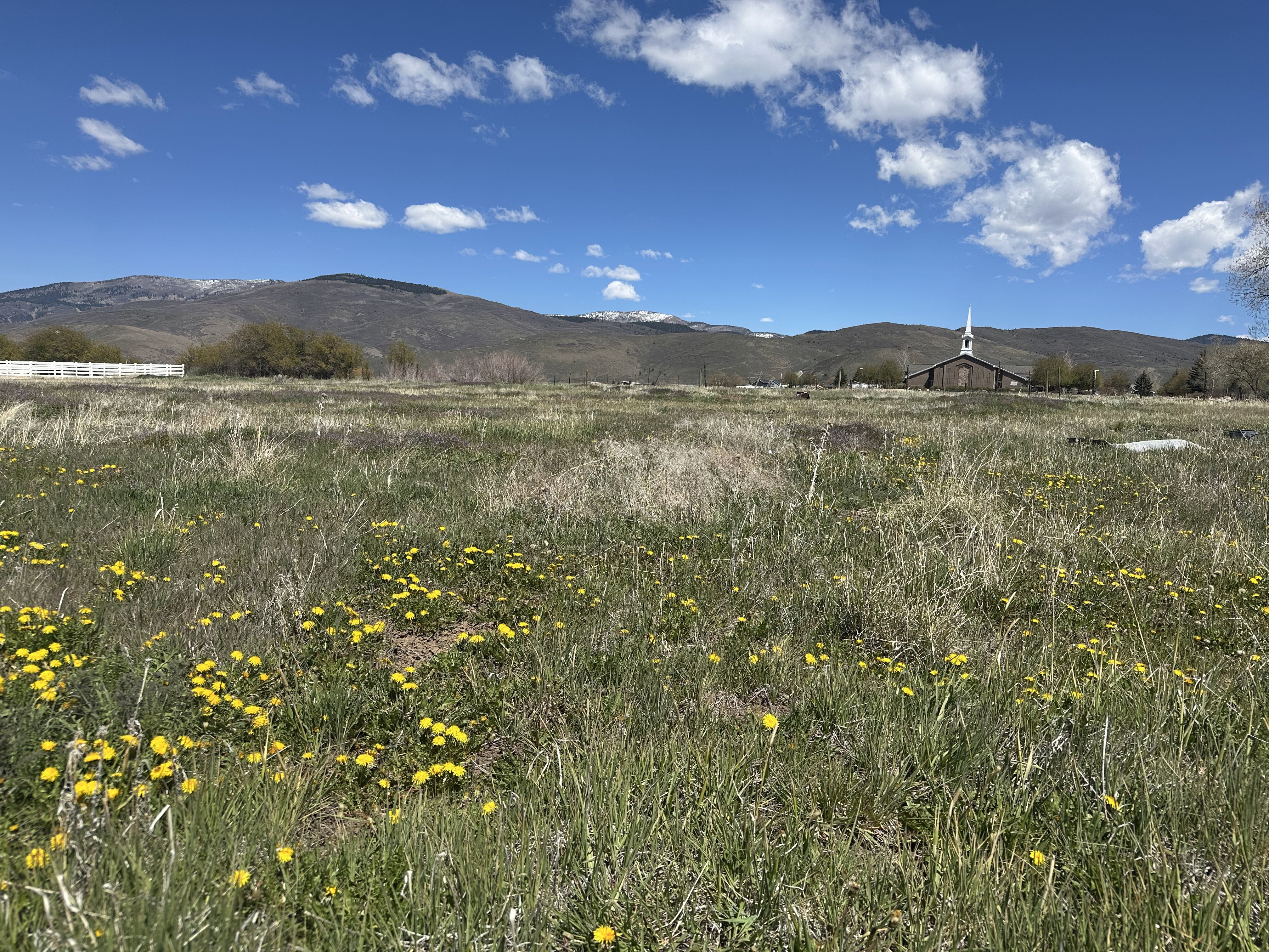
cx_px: 634
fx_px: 880
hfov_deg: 71.6
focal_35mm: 24
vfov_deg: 56.8
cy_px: 476
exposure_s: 1/6211
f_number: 1.78
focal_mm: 6.86
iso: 80
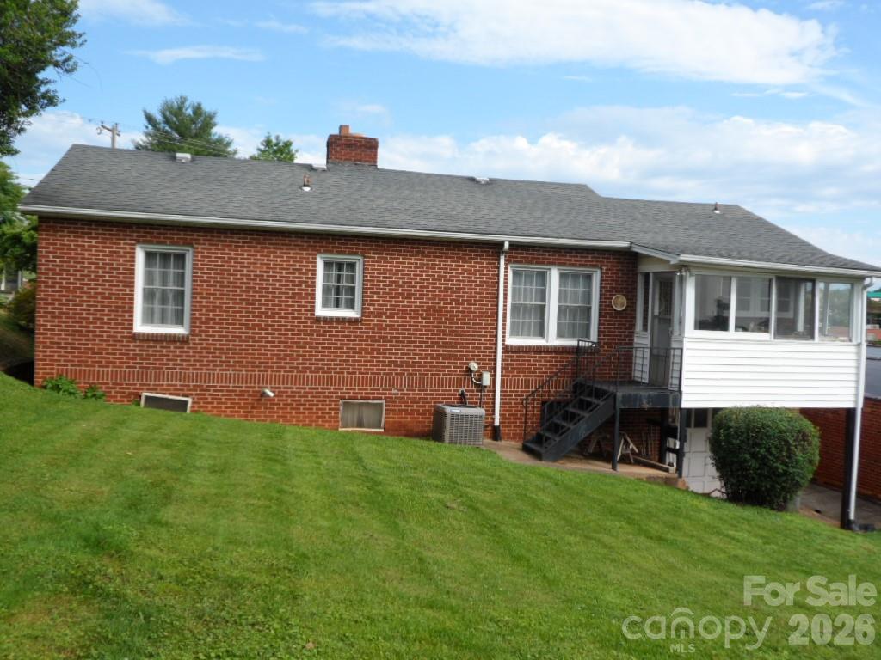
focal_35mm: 35
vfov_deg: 40.7
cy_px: 330
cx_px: 440
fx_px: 891
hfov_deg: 52.6
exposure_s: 1/750
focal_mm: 6.5
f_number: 3.5
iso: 80
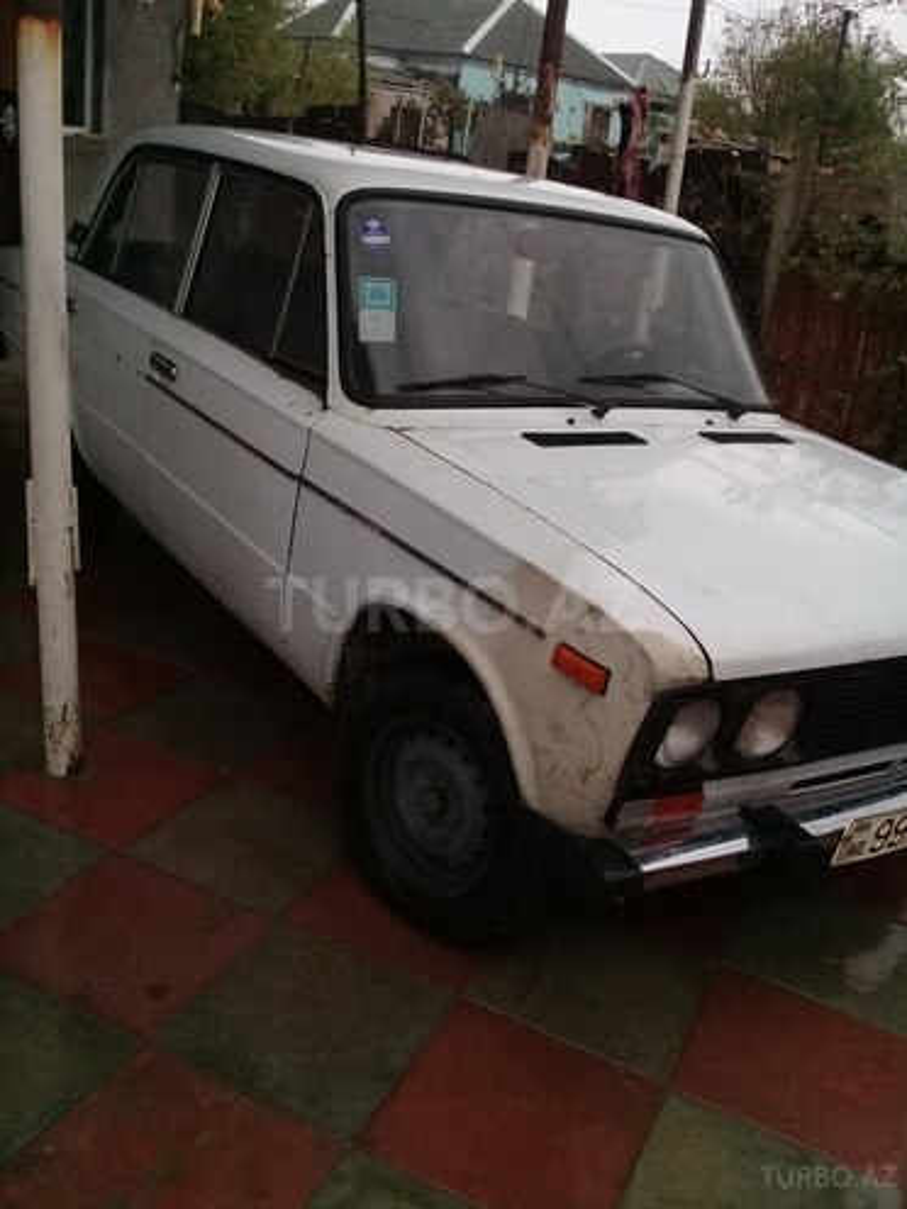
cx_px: 454
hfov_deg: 45.4
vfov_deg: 58.4
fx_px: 1083
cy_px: 604
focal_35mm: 31
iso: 80
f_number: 2.2
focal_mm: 3.3
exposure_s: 1/100
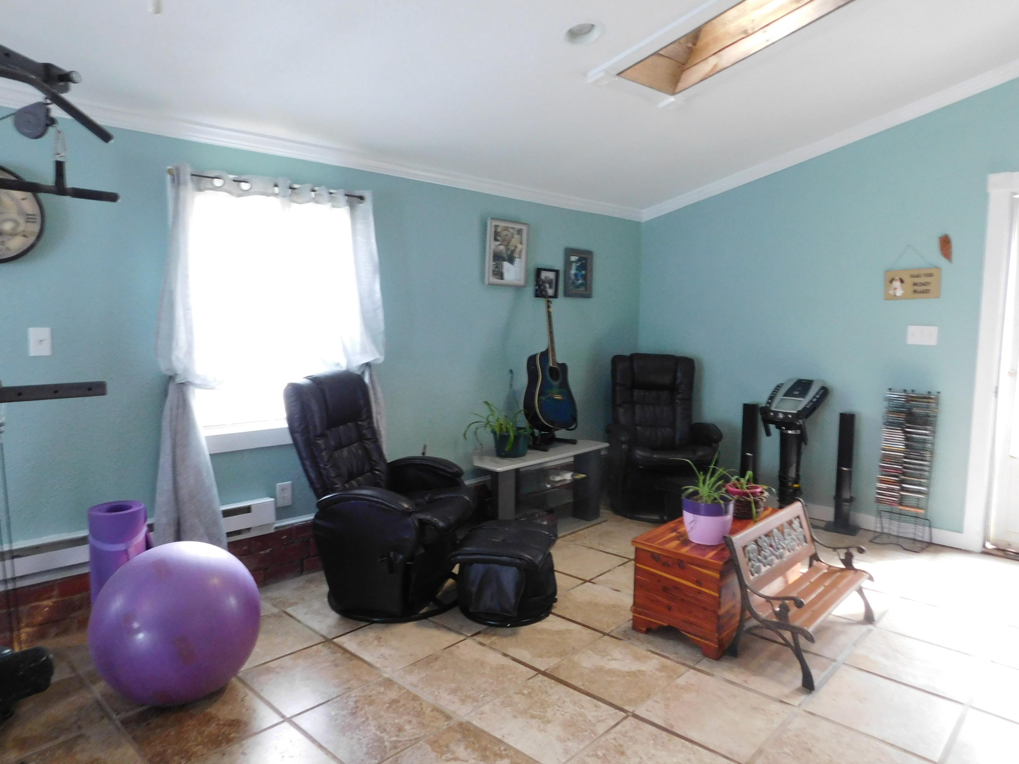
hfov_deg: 73.9
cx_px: 510
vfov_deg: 58.9
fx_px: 677
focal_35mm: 23
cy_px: 382
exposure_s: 1/15
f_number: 3
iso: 400
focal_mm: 4
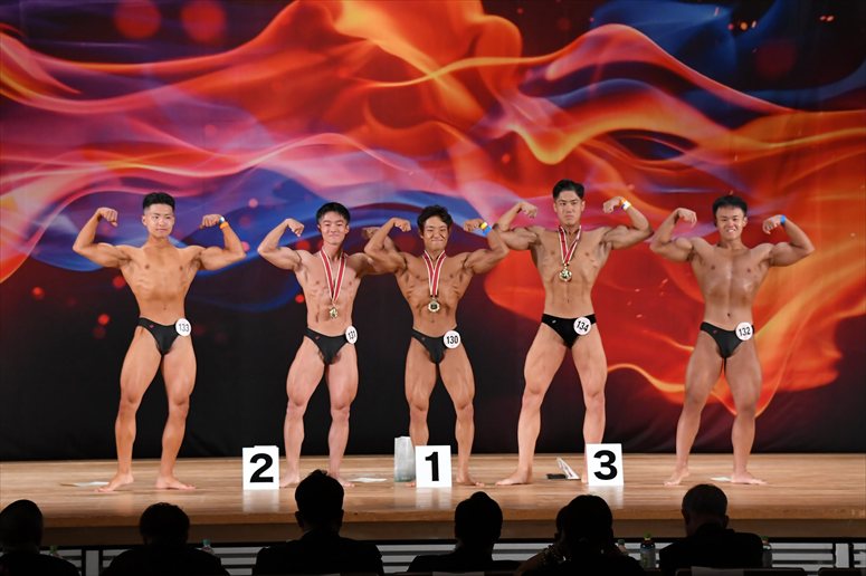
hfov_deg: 14.0
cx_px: 433
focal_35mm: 147
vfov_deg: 9.3
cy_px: 288
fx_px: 3534
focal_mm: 98
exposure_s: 1/400
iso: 3200
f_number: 5.6
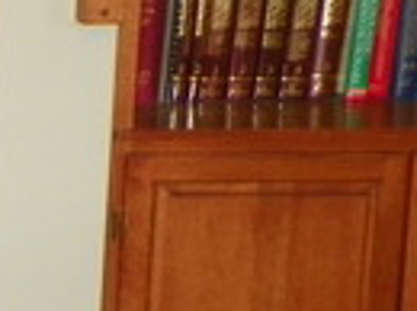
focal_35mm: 212
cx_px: -497
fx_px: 2549
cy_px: 378
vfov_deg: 6.9
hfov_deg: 8.7
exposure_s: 1/40
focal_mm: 7.6
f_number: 3.2
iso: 200
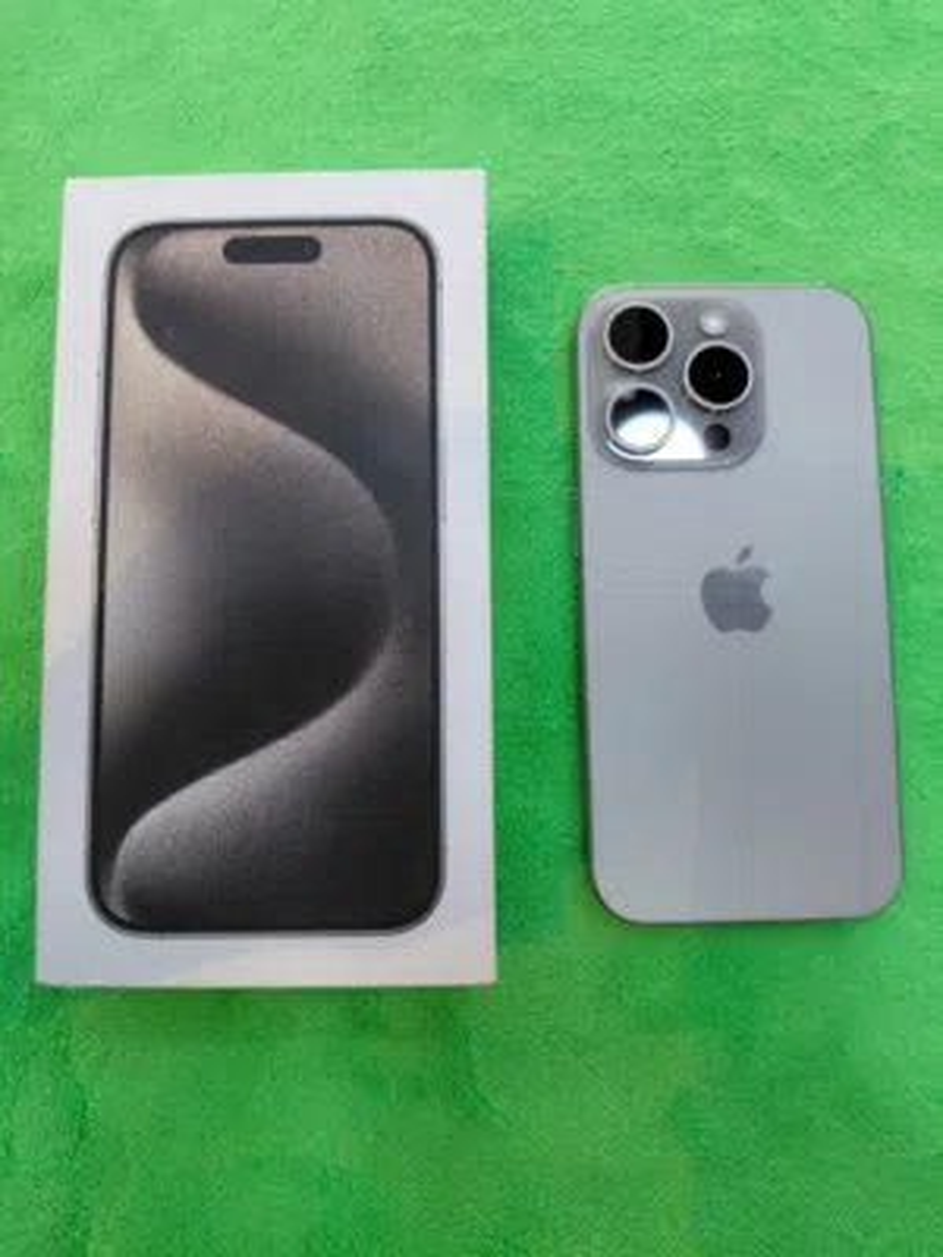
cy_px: 628
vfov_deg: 69.4
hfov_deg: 54.9
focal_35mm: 25
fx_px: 908
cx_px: 472
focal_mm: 4.69
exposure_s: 1/120
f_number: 1.8
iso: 64
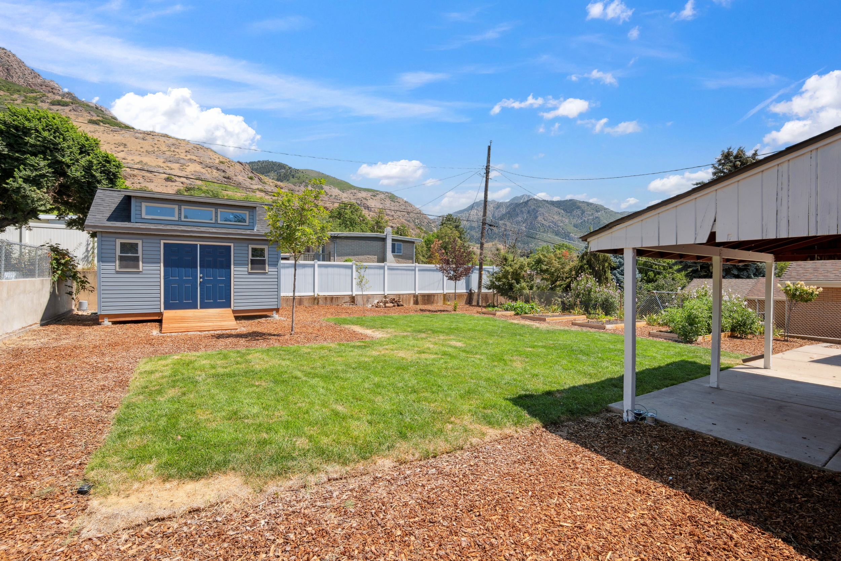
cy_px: 280
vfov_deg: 73.8
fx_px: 374
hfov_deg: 96.7
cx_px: 420
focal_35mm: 16
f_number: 9
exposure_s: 1/500
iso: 250
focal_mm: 16
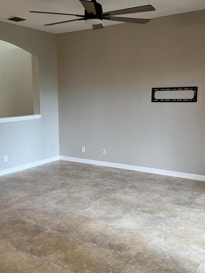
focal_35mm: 39
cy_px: 148
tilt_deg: -9.9
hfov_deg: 36.6
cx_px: 75
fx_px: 308
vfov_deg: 47.8
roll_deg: +0.7
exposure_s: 1/60
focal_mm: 5.1
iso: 125
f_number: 1.6
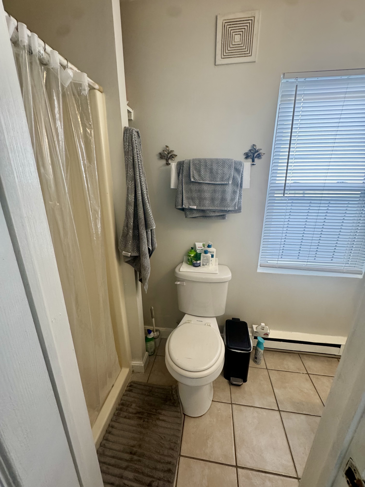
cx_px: 182
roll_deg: +0.2
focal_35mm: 14
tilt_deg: -17.7
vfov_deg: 102.1
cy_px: 244
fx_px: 197
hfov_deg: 85.7
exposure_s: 1/120
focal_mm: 2.22
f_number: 2.2
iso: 250
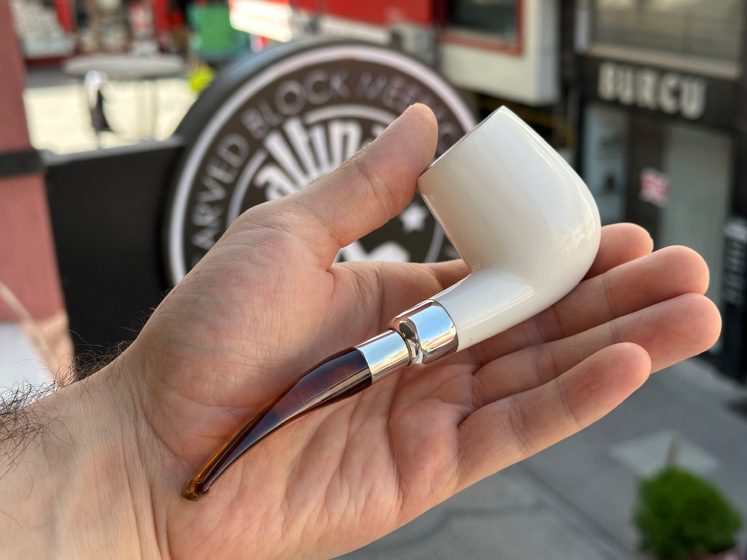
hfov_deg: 39.7
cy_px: 280
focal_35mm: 48
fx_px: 1036
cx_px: 374
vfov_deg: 30.3
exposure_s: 1/527
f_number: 1.78
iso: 64
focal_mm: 6.86
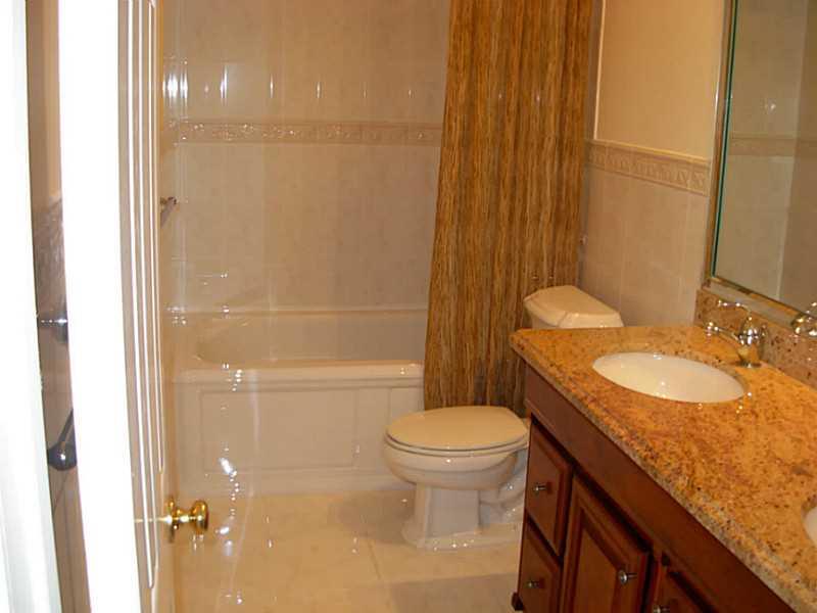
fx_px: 897
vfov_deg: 37.7
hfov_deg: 49.0
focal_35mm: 38
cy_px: 306
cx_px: 408
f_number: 2.9
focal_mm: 6.3
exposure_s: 1/22.6
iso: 79
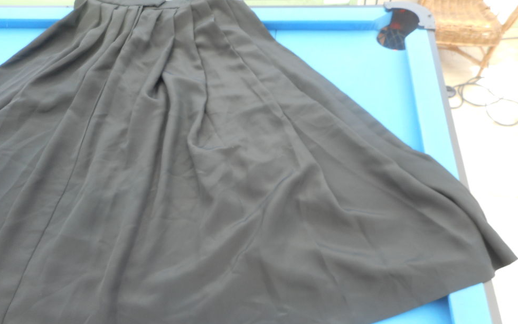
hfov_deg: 68.4
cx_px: 259
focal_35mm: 27
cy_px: 174
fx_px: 381
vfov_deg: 46.0
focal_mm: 4.5
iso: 80
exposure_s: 1/40
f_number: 3.7
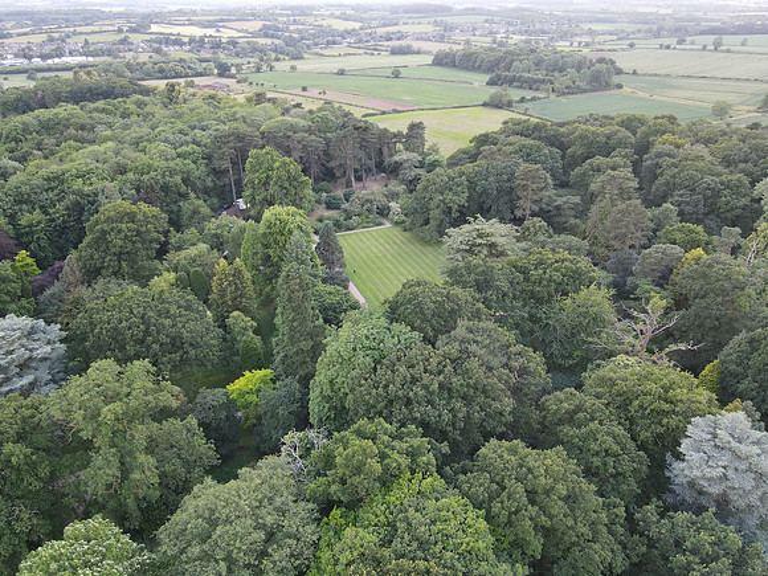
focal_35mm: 24
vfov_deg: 56.8
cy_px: 288
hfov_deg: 71.6
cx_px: 384
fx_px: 532
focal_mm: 4.5
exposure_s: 1/15
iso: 110
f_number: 2.8
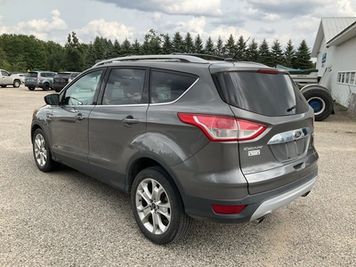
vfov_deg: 48.2
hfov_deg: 61.7
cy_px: 134
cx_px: 178
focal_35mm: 29
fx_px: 298
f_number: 1.8
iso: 25
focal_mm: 3
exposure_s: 1/749
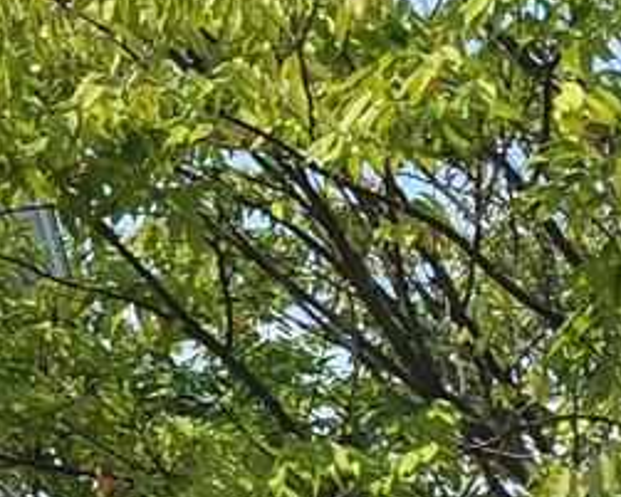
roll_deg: -0.5
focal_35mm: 223
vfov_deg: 6.9
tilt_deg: +15.9
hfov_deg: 8.1
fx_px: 4100
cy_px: 514
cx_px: -757
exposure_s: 1/2208
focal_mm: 3.99
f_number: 1.8
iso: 20
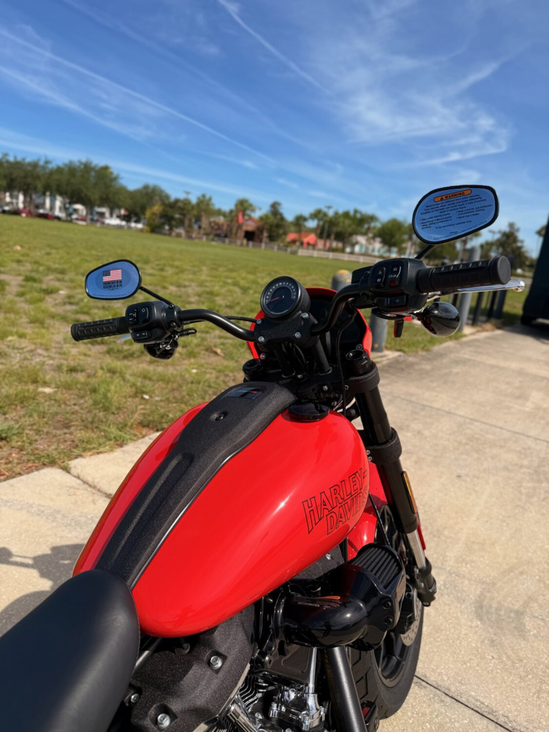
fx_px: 508
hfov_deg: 56.8
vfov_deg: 71.6
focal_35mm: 24
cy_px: 366
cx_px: 274
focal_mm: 6.76
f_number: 1.78
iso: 80
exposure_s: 1/3953
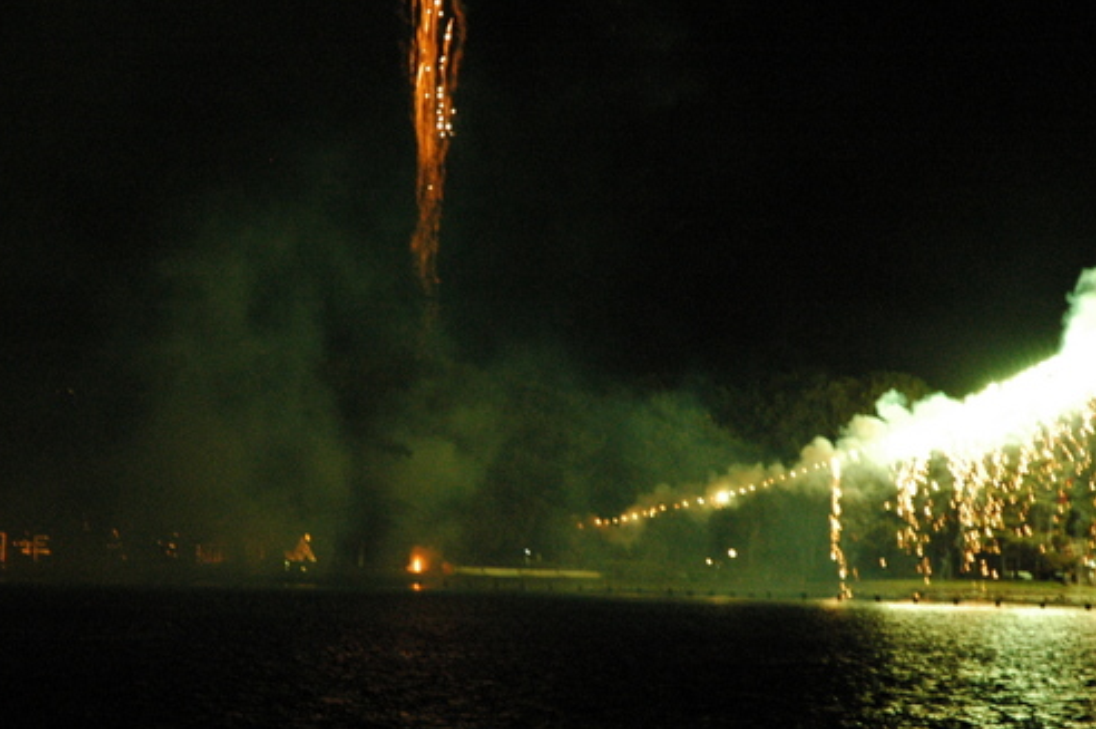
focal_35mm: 111
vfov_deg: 12.3
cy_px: 319
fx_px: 3376
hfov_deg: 18.4
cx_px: 548
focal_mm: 56
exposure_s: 1/25
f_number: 5.6
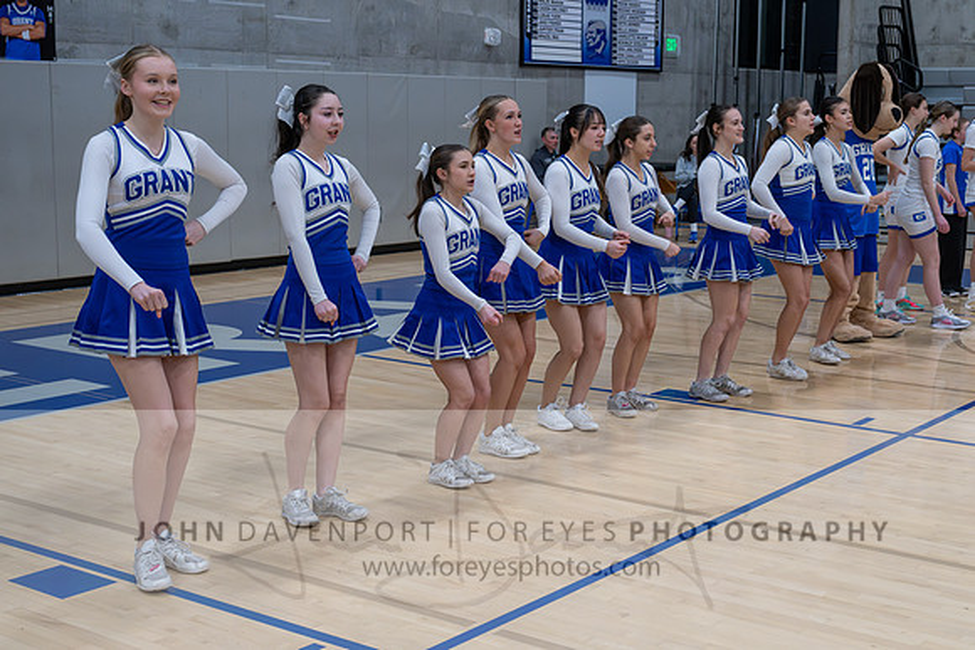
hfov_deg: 38.7
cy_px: 305
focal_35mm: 51
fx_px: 1378
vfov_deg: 26.6
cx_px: 616
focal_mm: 40
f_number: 4.5
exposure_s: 1/400
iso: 3600
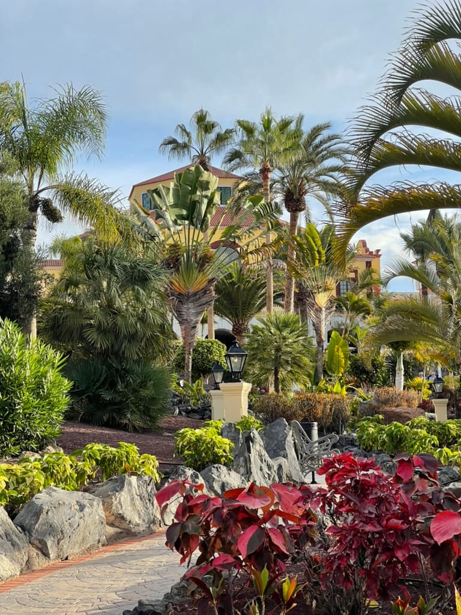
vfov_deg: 30.3
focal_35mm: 64
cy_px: 308
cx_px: 230
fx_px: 1136
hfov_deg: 22.9
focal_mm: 7.5
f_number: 2.2
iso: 20
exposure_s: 1/615
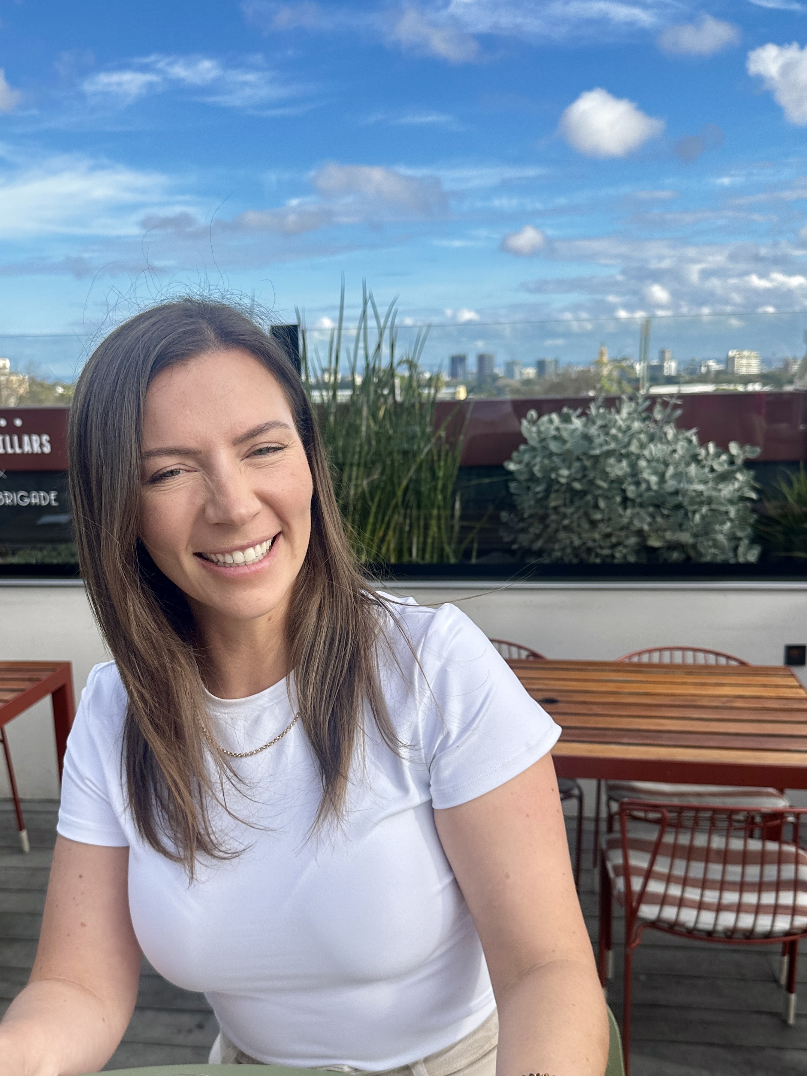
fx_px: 746
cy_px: 538
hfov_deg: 56.8
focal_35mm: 24
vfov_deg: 71.6
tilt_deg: -12.4
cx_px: 404
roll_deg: +0.6
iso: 80
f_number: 1.78
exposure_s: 1/2732
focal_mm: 6.86
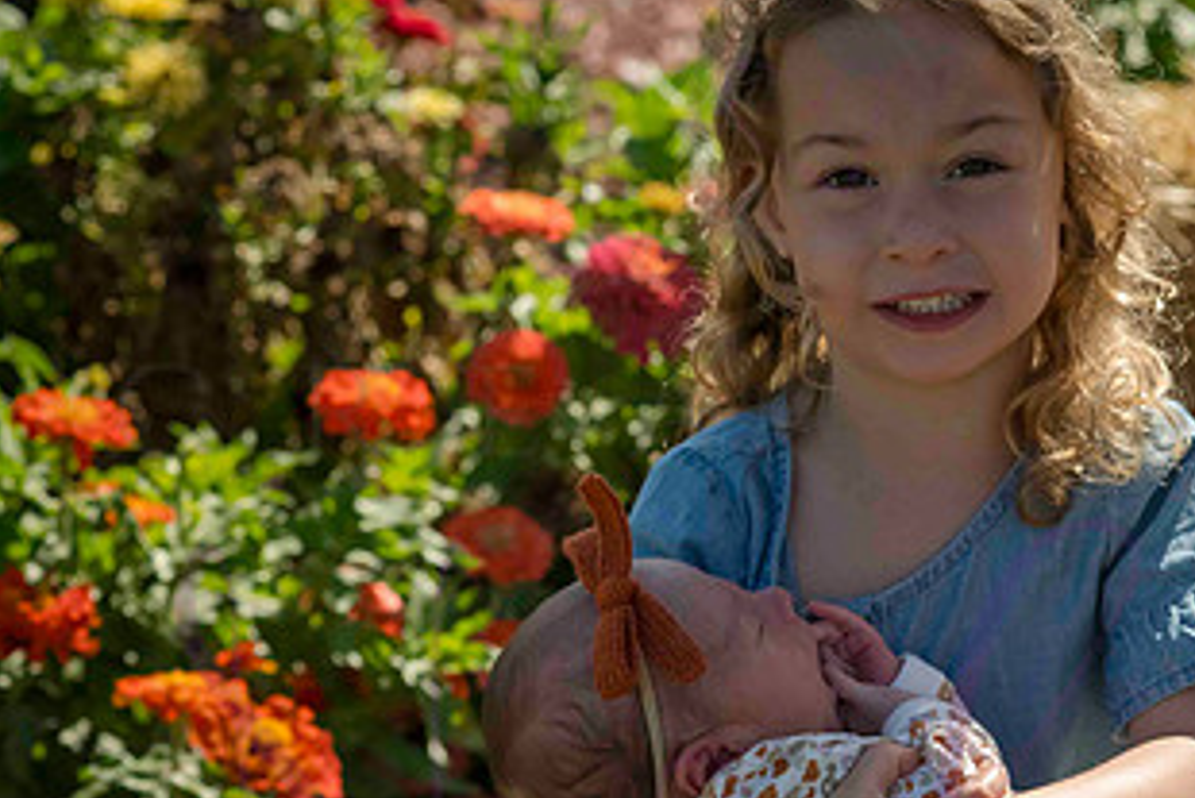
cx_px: 825
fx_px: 5280
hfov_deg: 12.9
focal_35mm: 159
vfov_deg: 8.6
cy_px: 599
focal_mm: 85
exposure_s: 1/1250
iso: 400
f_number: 6.3
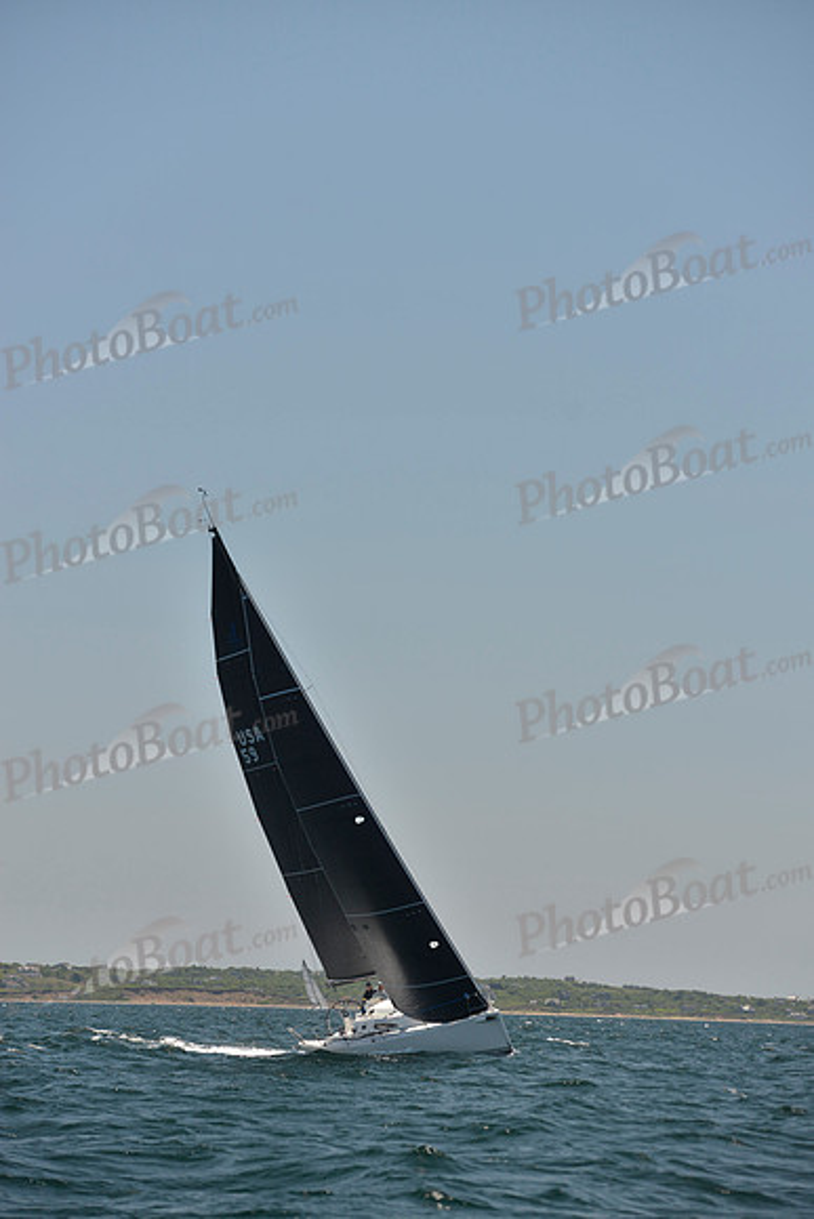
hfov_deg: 12.2
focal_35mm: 112
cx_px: 407
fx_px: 3796
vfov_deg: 18.3
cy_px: 610
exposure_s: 1/1250
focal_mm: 112
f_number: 4.5
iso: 280
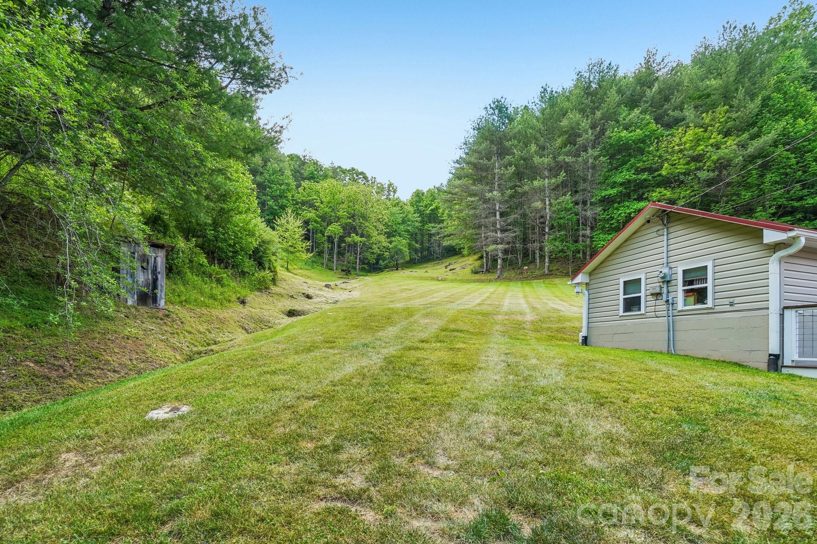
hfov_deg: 100.4
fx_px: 340
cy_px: 272
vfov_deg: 77.3
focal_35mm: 15
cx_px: 408
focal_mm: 10
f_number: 8
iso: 100
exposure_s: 1/40
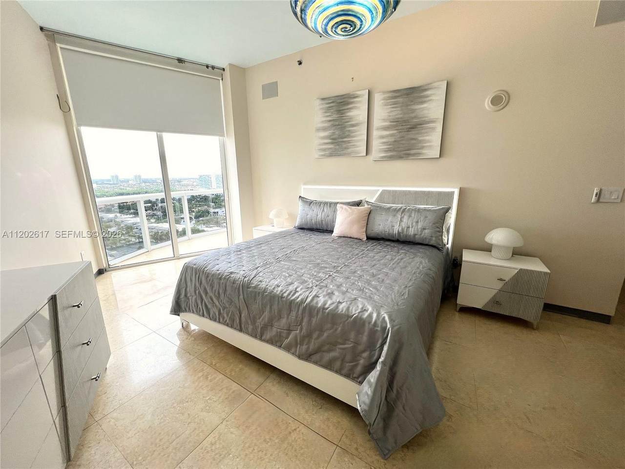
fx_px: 235
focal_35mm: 13
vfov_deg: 89.9
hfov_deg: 106.2
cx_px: 312
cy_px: 234
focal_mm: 1.57
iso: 64
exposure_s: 1/120
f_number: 1.8
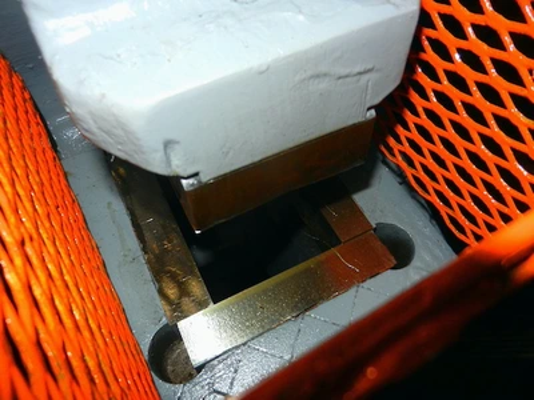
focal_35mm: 25
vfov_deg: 54.9
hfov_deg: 69.4
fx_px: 386
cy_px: 200
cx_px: 267
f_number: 7
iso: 200
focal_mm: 4.5
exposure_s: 1/30
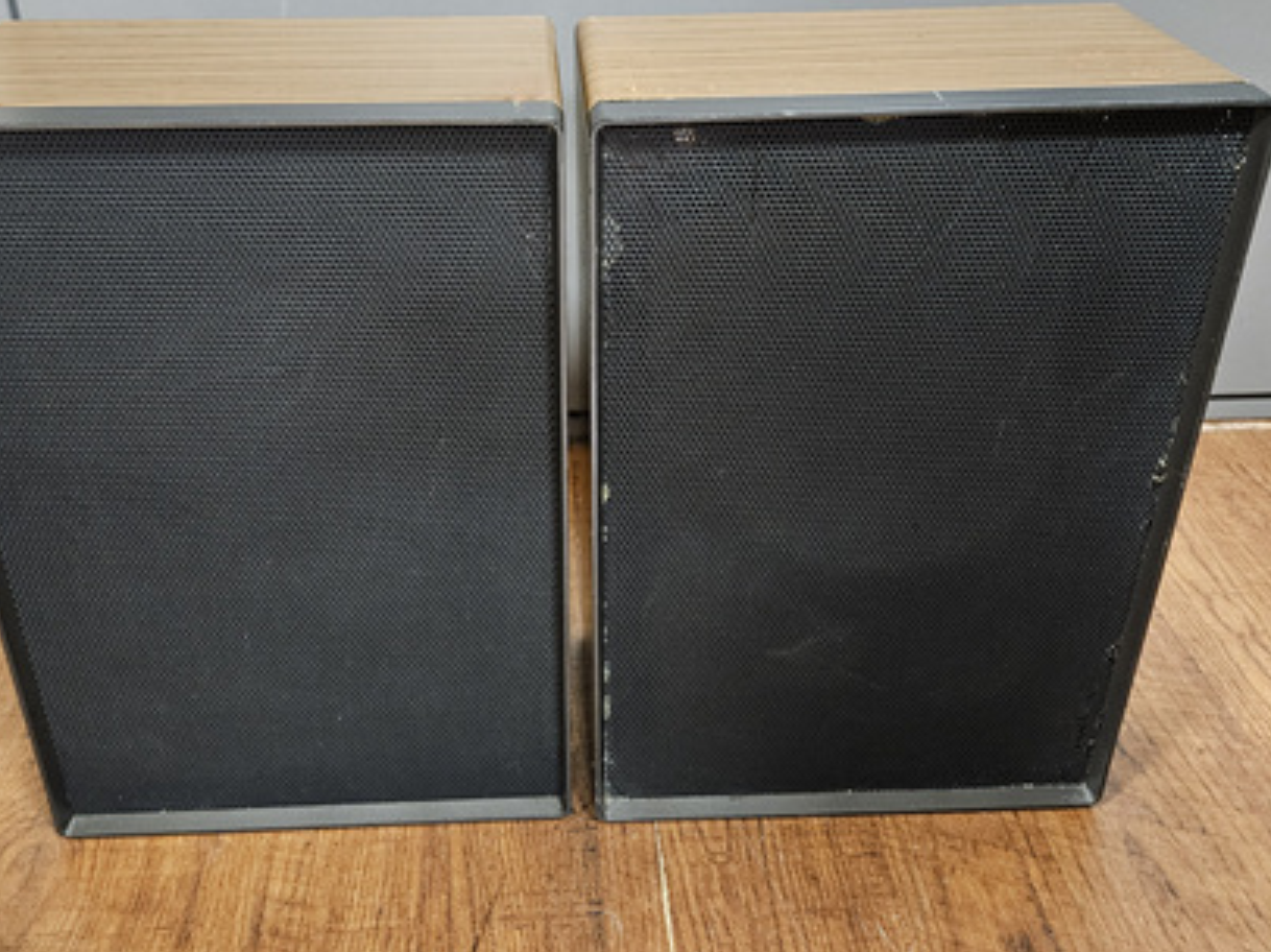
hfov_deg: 53.9
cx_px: 567
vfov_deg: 41.5
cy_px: 366
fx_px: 1248
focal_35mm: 34
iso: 640
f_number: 1.8
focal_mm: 5.4
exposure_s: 1/25
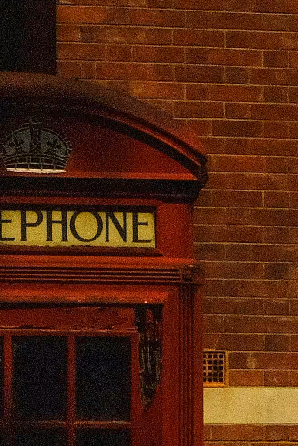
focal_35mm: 207
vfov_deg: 9.8
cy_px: 529
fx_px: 2570
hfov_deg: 6.6
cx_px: 7
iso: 400
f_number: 22
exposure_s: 1/500
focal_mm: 23.3
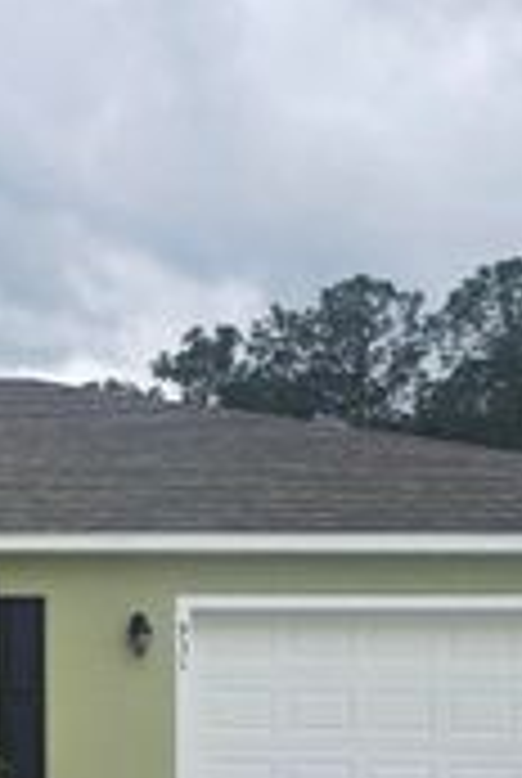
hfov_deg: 18.7
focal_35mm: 69
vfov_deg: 28.2
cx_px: -117
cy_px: 686
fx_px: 1495
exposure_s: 1/715
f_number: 1.7
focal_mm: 6.3
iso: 12
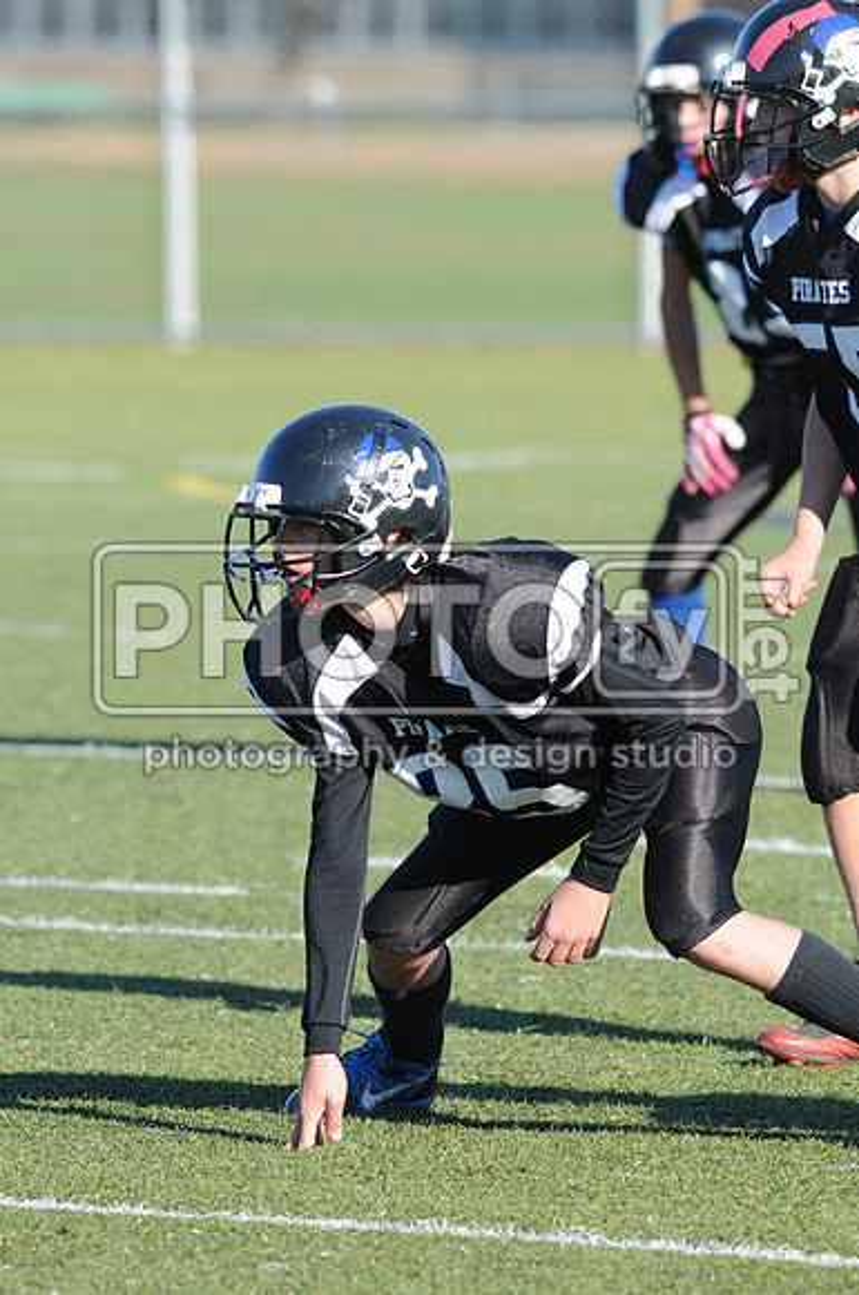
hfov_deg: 3.0
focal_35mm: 450
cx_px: 430
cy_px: 648
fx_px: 16153
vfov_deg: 4.6
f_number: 6.3
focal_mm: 300
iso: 200
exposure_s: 1/500
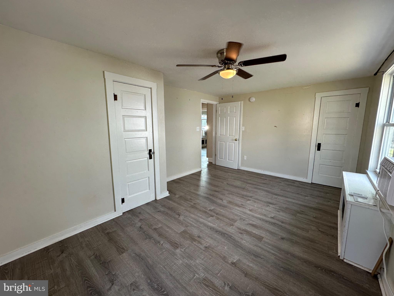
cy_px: 148
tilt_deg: -7.6
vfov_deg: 85.7
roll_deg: -0.5
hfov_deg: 102.1
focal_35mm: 14
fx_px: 159
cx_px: 197
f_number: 2.2
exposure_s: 1/99
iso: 50
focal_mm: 2.22
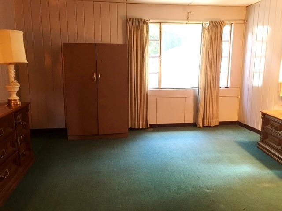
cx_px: 141
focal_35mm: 29
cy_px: 106
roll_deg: -0.4
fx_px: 236
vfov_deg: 48.2
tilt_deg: -9.1
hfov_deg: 61.7
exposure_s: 1/10
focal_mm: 4.15
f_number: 2.2
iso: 80
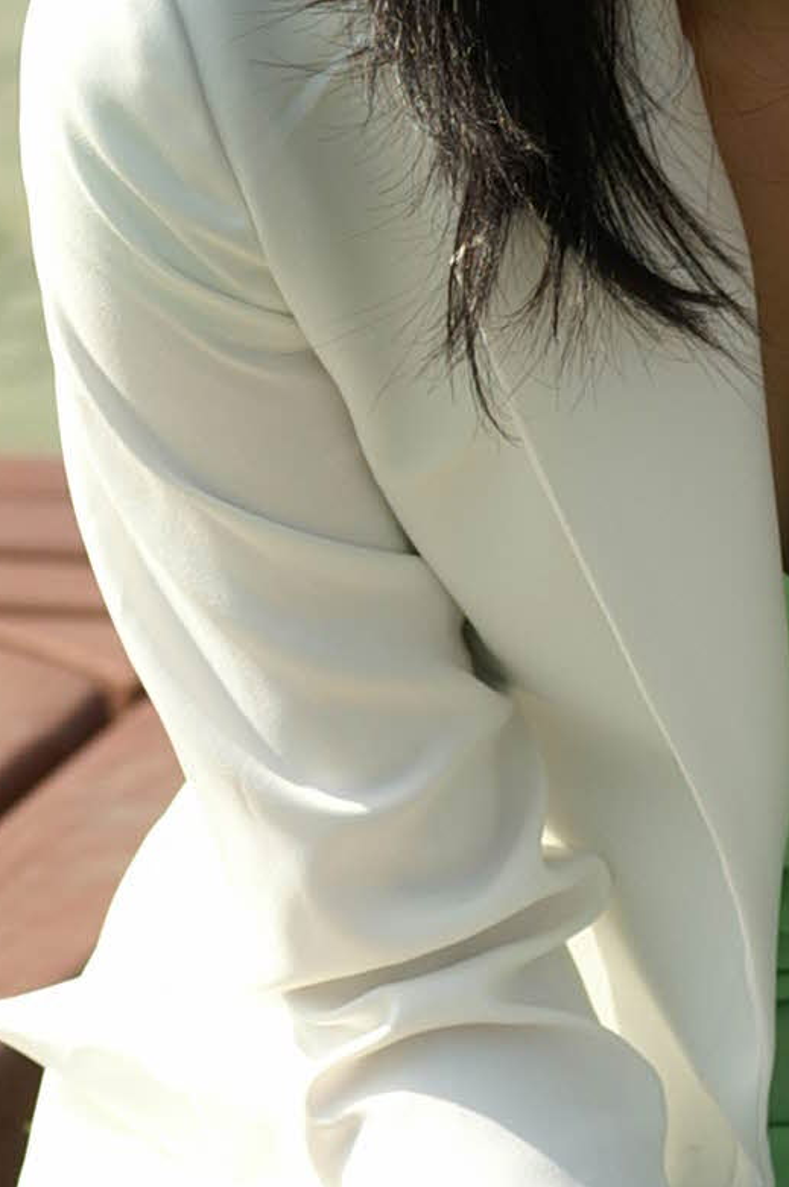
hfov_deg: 3.0
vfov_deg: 4.5
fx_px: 15221
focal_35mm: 462
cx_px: 707
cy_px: 1202
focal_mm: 80
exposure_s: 1/500
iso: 100
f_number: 5.6
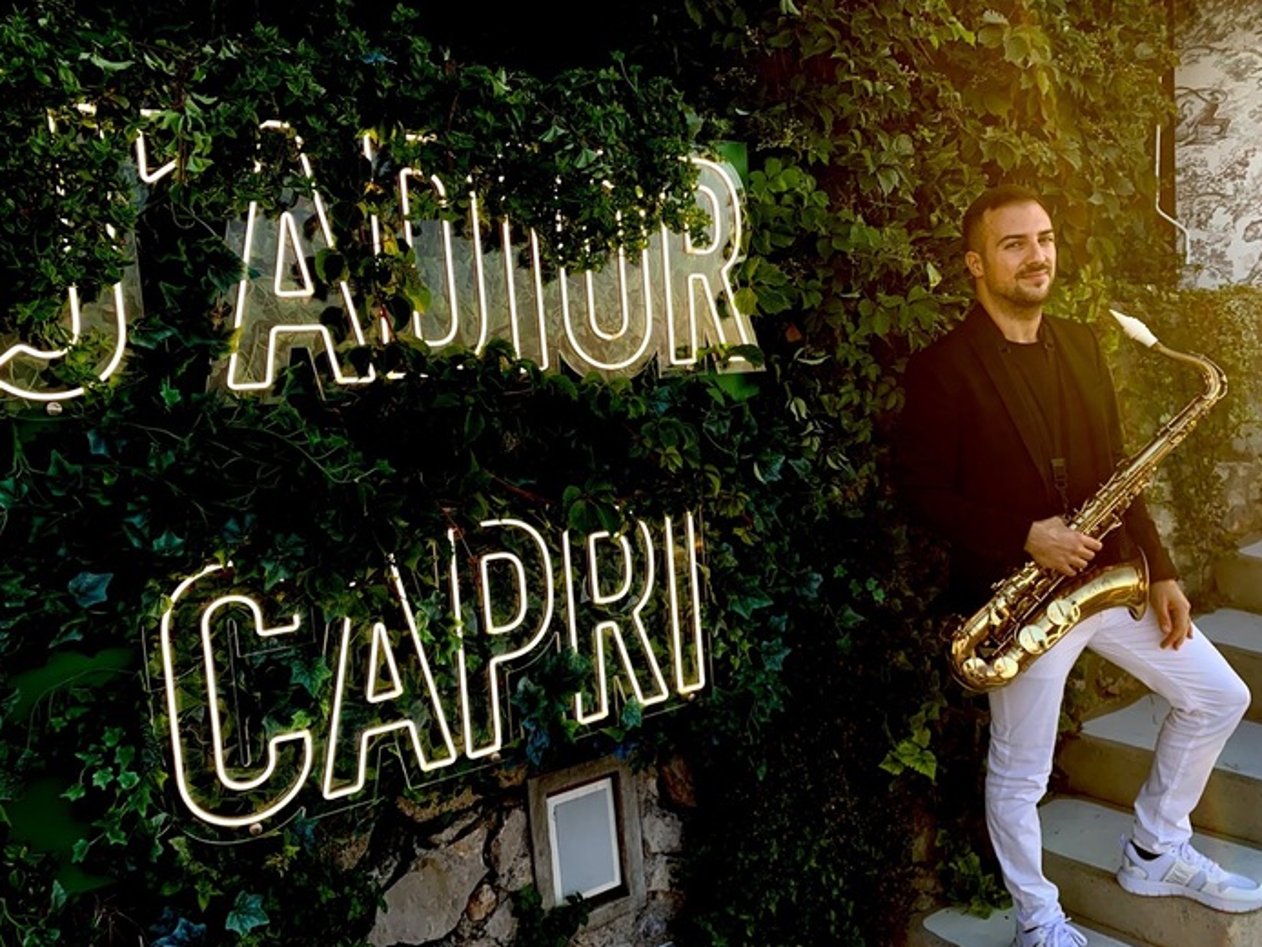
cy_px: 466
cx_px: 643
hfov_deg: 65.3
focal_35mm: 27
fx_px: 985
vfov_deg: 51.4
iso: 25
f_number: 1.8
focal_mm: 4.25
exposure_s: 1/122
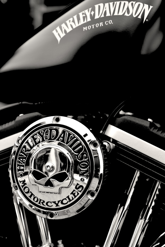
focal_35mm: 62
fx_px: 426
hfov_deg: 21.9
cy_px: 124
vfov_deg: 32.4
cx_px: 82
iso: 200
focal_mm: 62
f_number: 5
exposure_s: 1/100
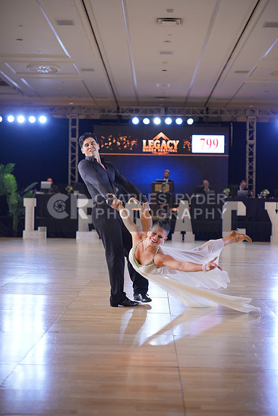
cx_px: 139
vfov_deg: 36.9
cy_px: 208
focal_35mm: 54
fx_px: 625
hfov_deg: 25.1
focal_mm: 54
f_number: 2
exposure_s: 1/500
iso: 800
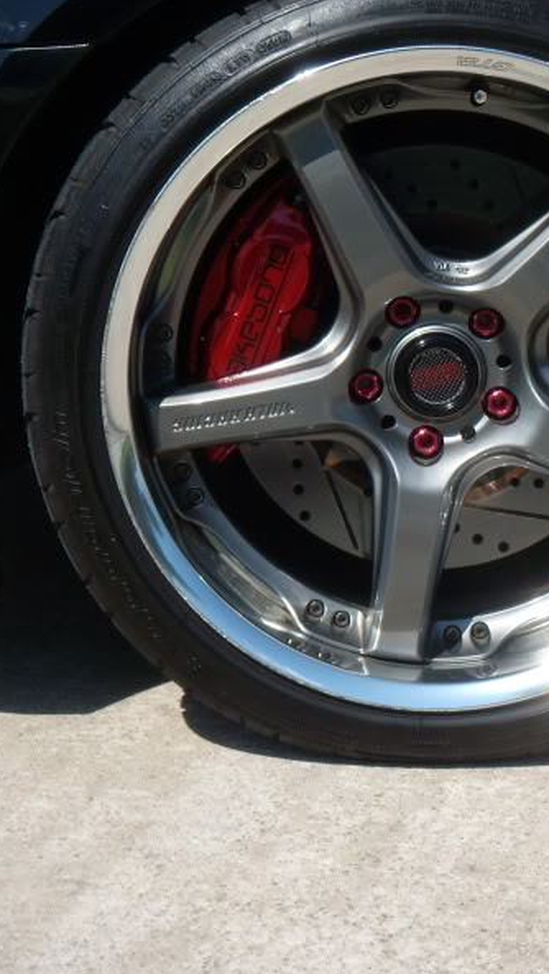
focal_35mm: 97
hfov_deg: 12.5
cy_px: 488
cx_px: 411
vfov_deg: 22.0
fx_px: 2508
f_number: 6.2
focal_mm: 11
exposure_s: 1/400
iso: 64
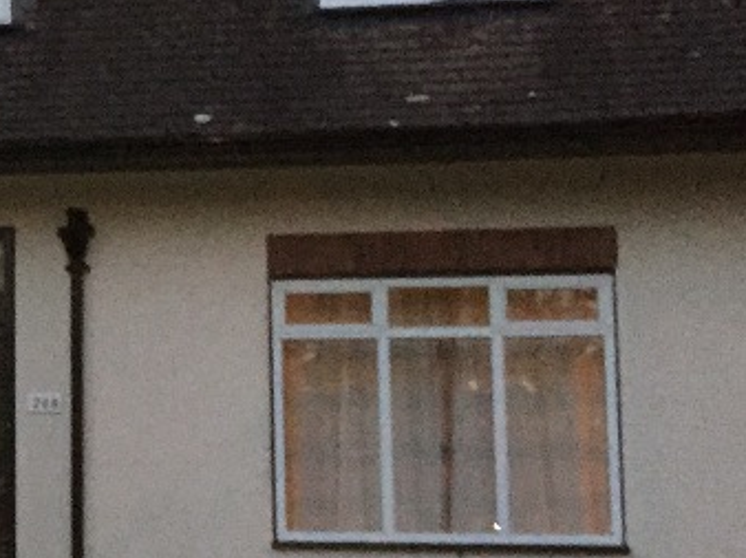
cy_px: 280
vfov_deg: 14.3
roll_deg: +0.0
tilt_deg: +6.2
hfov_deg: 17.3
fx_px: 2218
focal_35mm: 103
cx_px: -360
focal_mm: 4.15
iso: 500
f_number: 2.2
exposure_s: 1/16
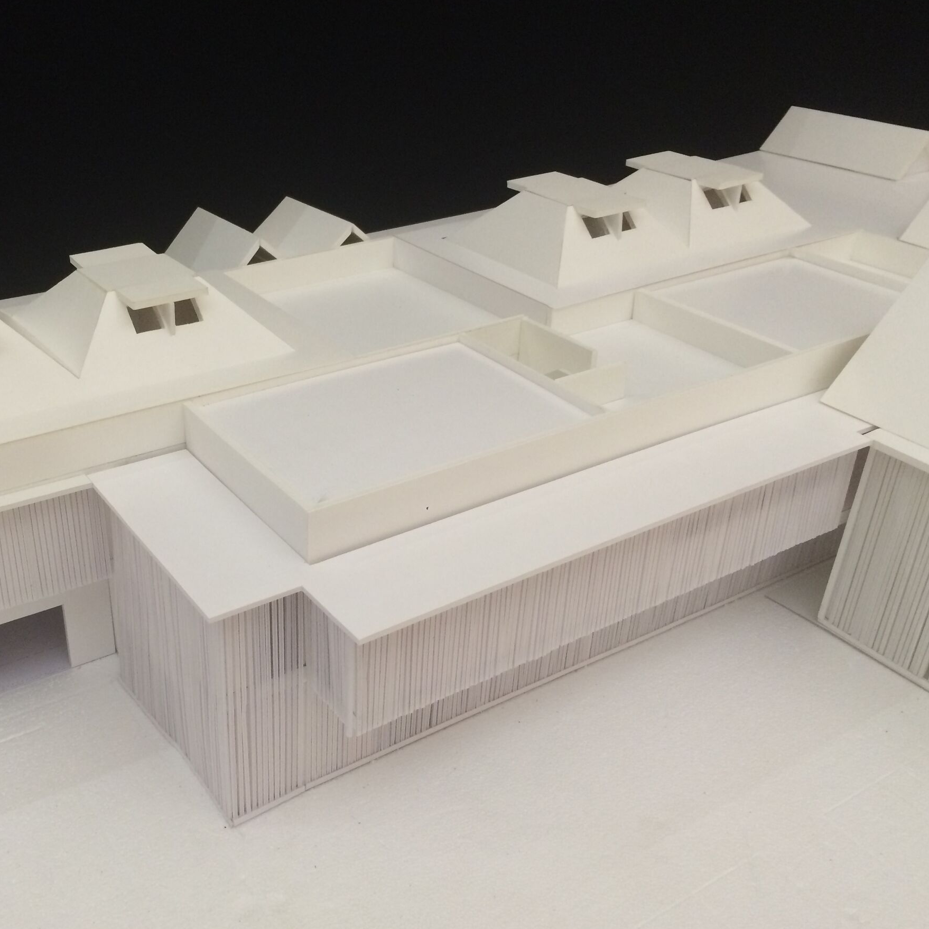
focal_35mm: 35
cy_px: 472
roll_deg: -1.3
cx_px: 328
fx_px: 1063
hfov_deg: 46.6
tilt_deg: -28.7
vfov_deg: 47.2
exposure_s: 1/33
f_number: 2.2
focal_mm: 4.15
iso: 200
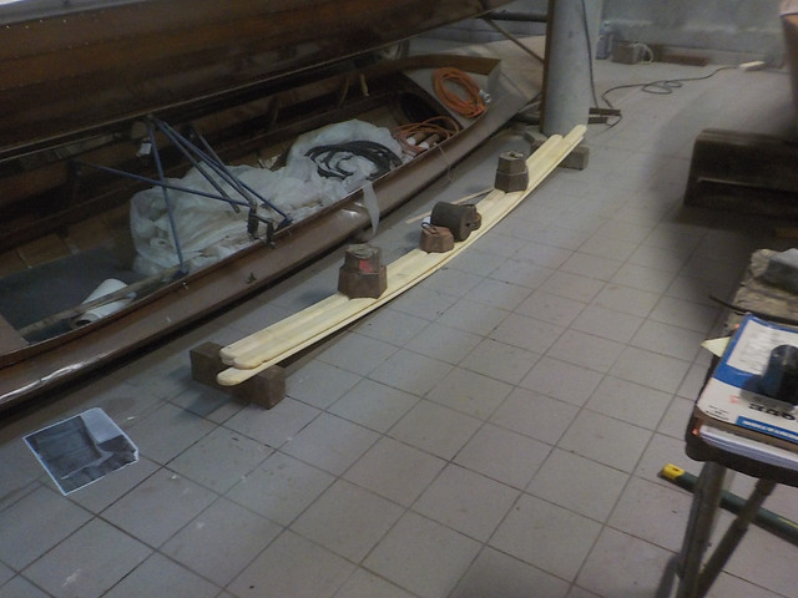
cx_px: 399
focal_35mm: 30
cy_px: 299
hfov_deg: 60.0
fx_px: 692
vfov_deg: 46.8
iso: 400
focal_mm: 4.1
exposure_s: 1/15
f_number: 3.3
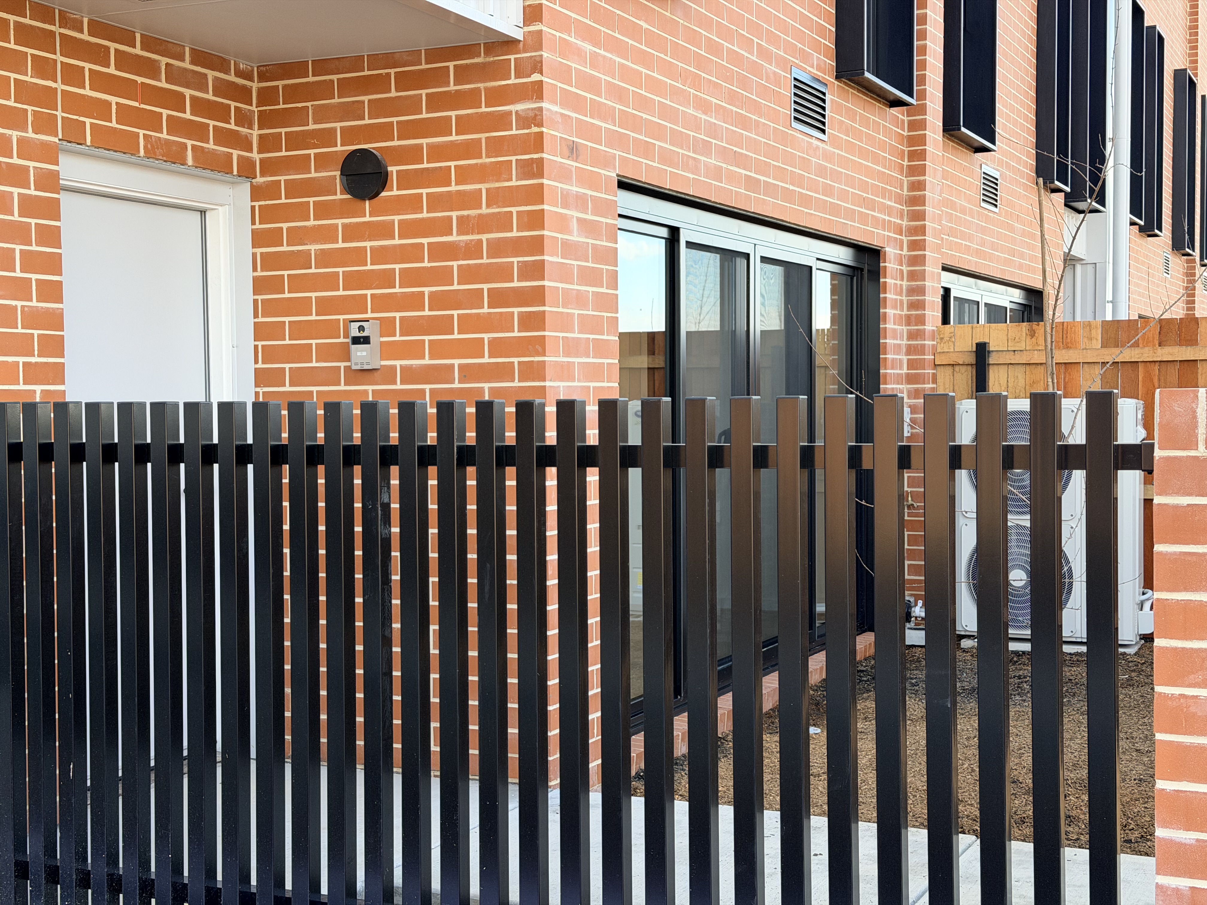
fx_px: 1674
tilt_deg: -2.1
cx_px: 604
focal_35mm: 48
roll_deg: +0.8
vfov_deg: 30.3
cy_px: 452
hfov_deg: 39.7
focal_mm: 6.76
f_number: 1.78
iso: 80
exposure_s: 1/561
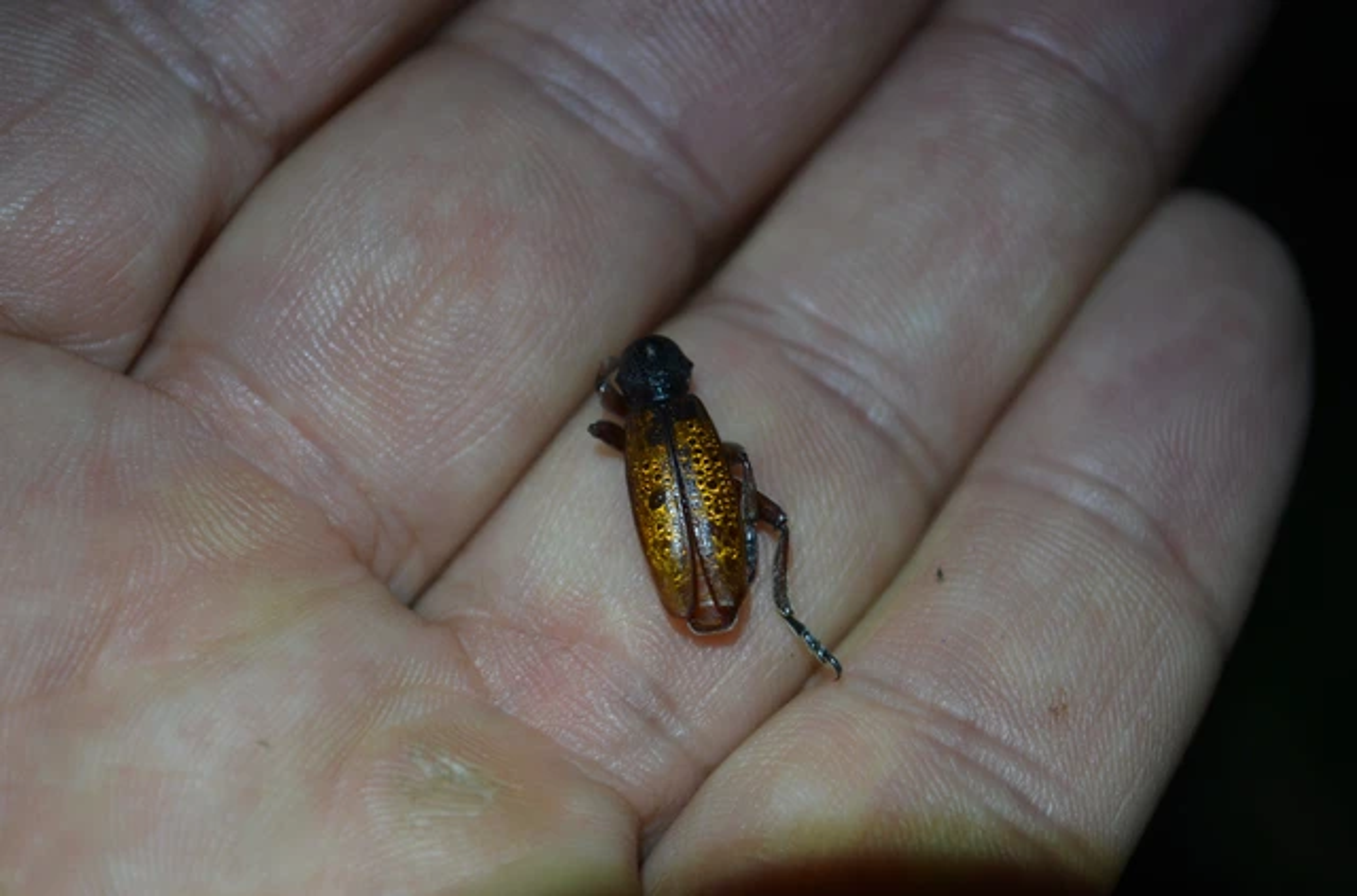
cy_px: 448
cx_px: 678
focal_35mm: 82
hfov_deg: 24.7
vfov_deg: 16.5
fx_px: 3101
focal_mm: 55
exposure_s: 1/60
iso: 400
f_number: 6.3
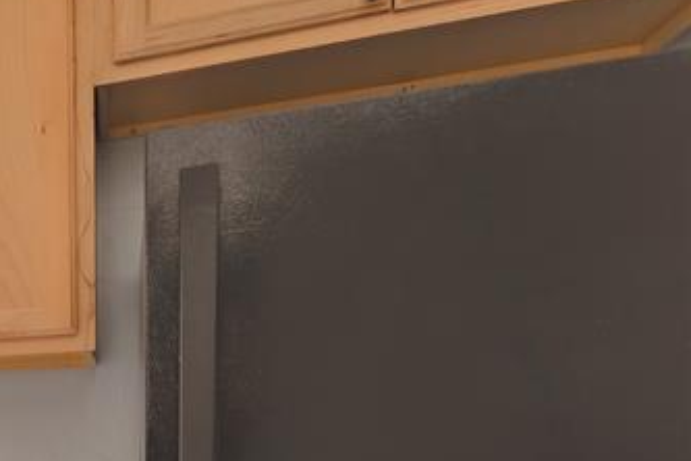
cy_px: 446
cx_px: -369
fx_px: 825
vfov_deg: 29.4
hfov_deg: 28.0
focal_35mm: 43
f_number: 16
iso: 250
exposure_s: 1/1.25
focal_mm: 14
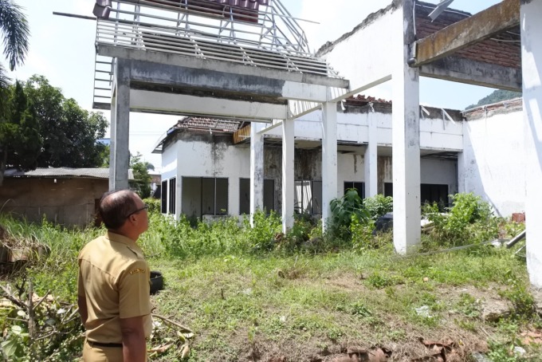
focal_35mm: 27
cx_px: 271
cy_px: 181
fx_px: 407
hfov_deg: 67.4
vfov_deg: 48.0
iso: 1600
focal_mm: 10
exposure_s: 1/4000
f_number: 5
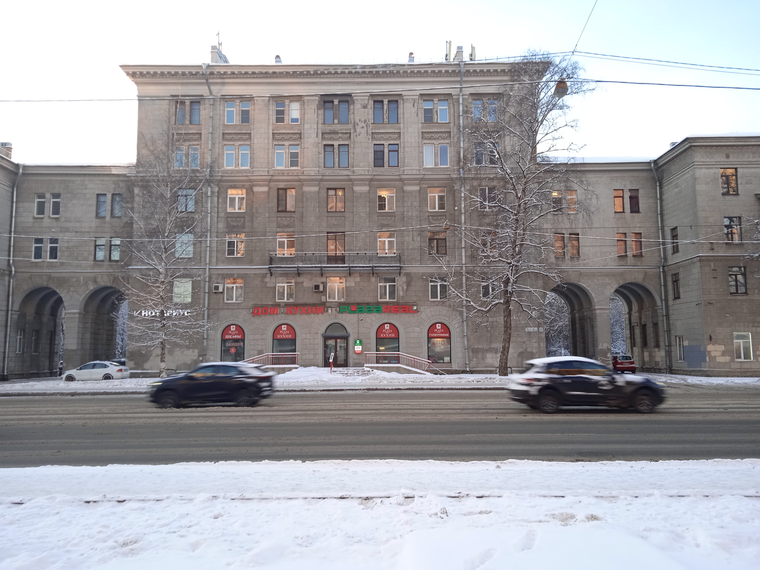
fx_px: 615
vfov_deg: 49.7
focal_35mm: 28
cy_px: 285
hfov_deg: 63.4
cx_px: 380
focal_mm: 3.43
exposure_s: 1/50
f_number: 2.2
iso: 113
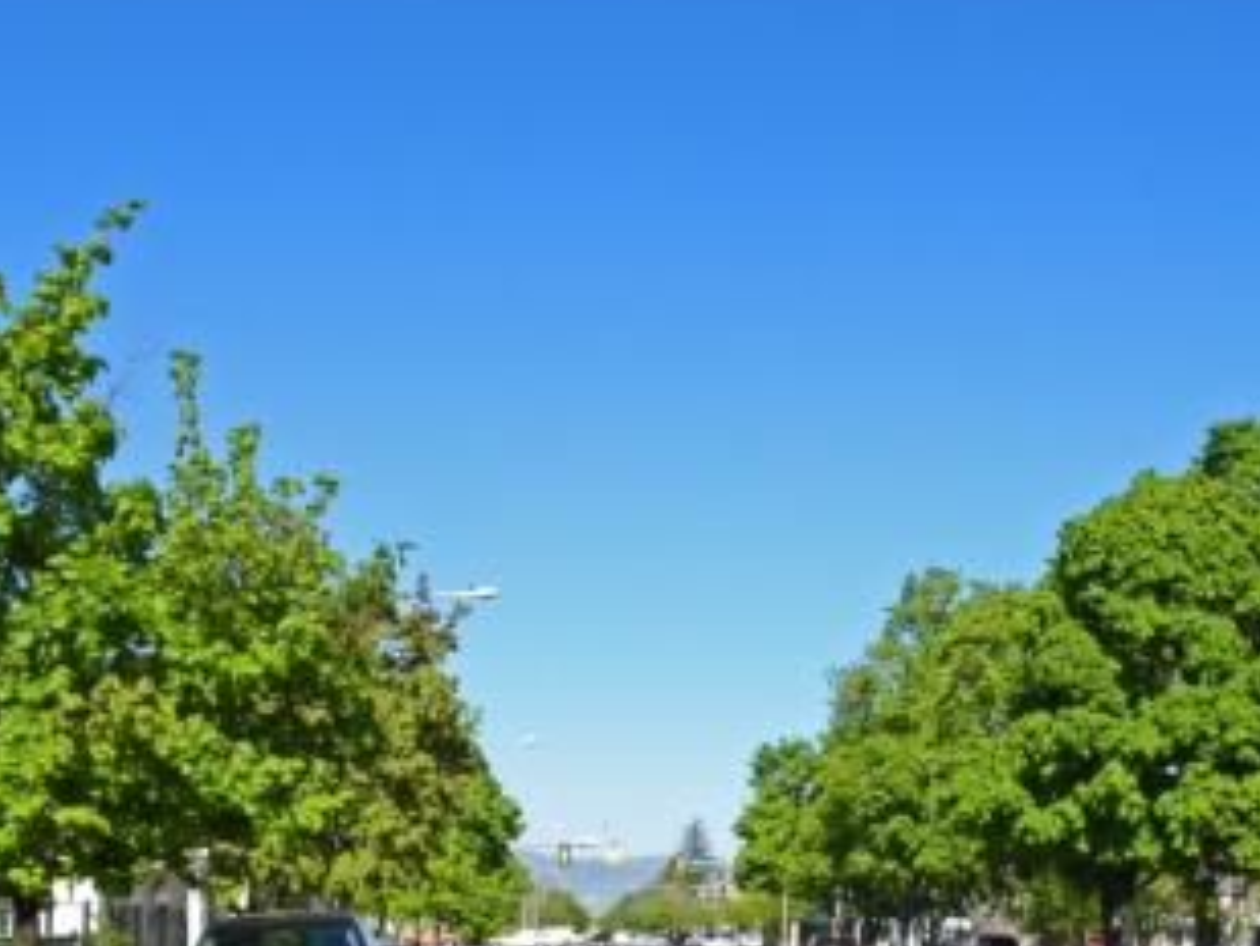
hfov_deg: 31.9
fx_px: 2185
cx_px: 828
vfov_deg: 23.5
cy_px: 917
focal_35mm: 60
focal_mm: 5.2
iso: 64
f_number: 5.6
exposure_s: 1/244
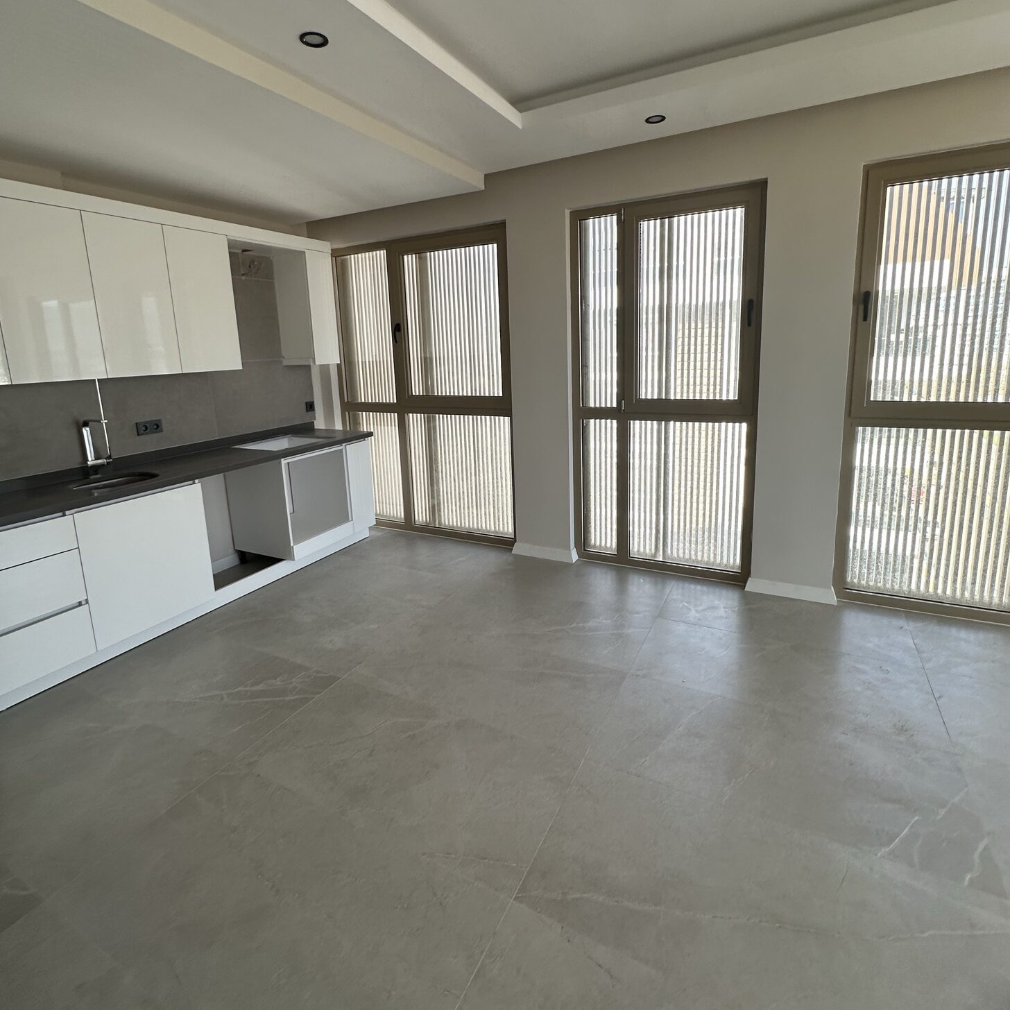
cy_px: 444
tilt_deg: -10.7
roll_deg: +1.2
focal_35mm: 17
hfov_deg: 84.0
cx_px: 493
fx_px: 561
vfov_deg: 83.6
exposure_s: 1/116
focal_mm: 2.22
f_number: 2.2
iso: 40
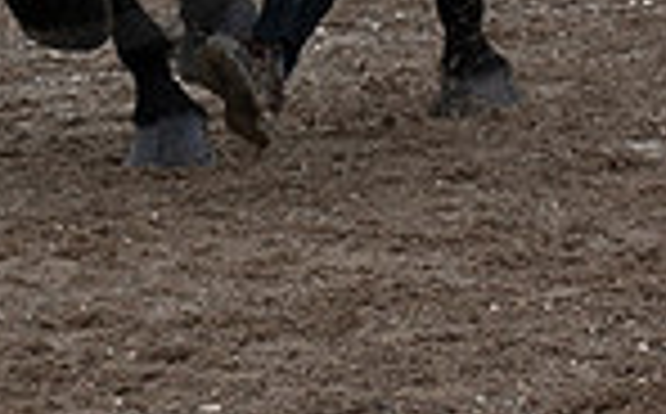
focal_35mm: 528
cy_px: -333
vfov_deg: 2.5
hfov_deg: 4.0
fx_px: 9569
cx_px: -2
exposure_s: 1/1600
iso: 900
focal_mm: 170
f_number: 5.6
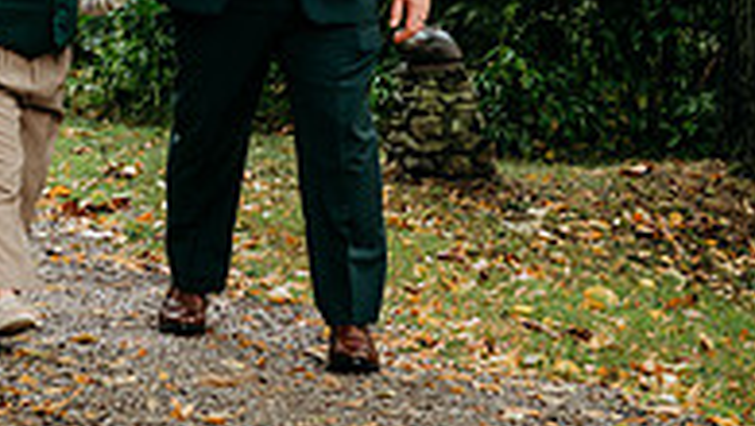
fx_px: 2945
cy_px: -161
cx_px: 54
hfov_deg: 14.4
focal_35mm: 147
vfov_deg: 8.1
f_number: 3.2
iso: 200
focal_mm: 46
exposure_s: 1/500
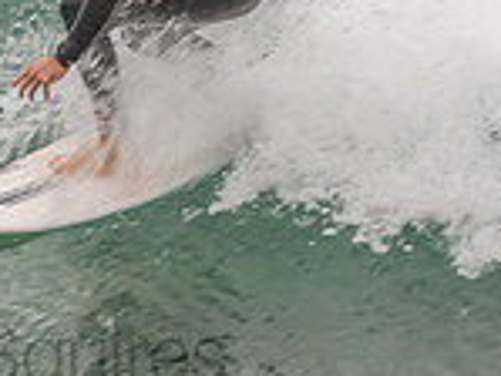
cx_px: -34
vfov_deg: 0.8
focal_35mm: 1872
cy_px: -203
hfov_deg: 1.1
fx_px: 27115
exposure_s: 1/320
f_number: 5.6
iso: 220
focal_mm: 500
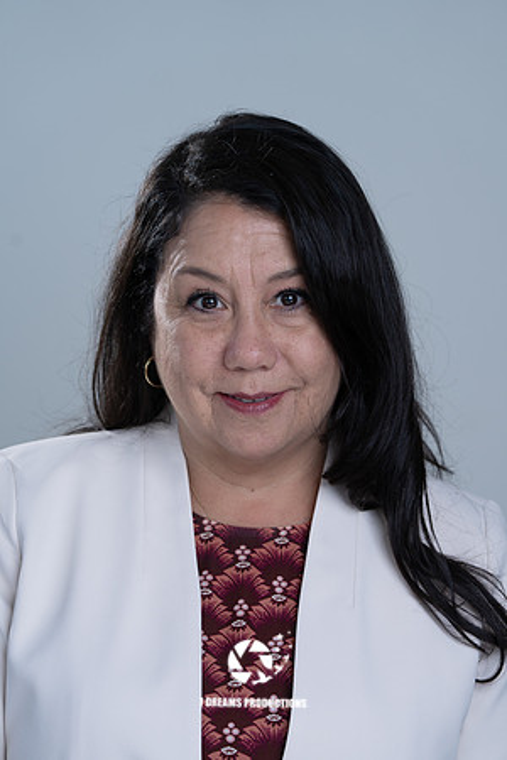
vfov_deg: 13.2
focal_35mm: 156
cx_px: 254
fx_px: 3295
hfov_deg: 8.8
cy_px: 380
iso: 160
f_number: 5.6
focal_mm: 156
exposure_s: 1/200
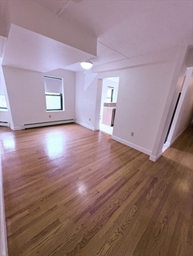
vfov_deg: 102.0
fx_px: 104
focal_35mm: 14
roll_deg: -4.8
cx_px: 96
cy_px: 128
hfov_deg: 85.8
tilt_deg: -17.1
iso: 200
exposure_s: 1/60
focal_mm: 2.22
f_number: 2.2
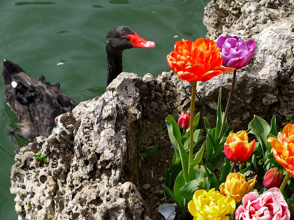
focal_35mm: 90
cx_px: 147
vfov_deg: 16.4
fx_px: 764
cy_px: 110
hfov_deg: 21.8
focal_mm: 45
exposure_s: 1/160
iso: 100
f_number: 7.1
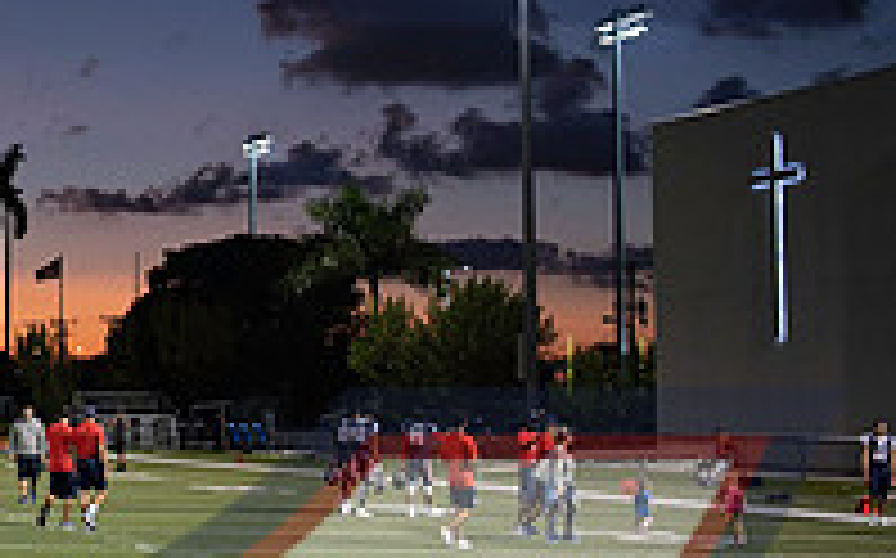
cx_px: -144
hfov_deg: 20.6
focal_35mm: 95
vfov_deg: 13.7
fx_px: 2318
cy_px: 205
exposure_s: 1/40
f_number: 2.8
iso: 400
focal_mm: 32
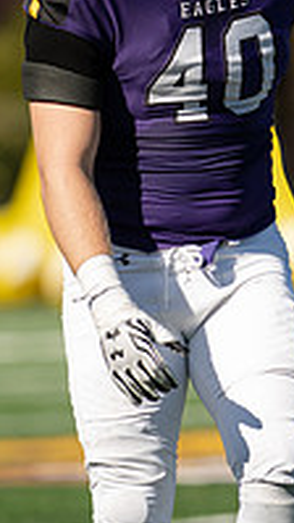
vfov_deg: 2.4
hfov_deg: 1.3
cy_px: 67
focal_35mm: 918
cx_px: 249
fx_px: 12717
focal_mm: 300
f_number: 3.2
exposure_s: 1/2000
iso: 160
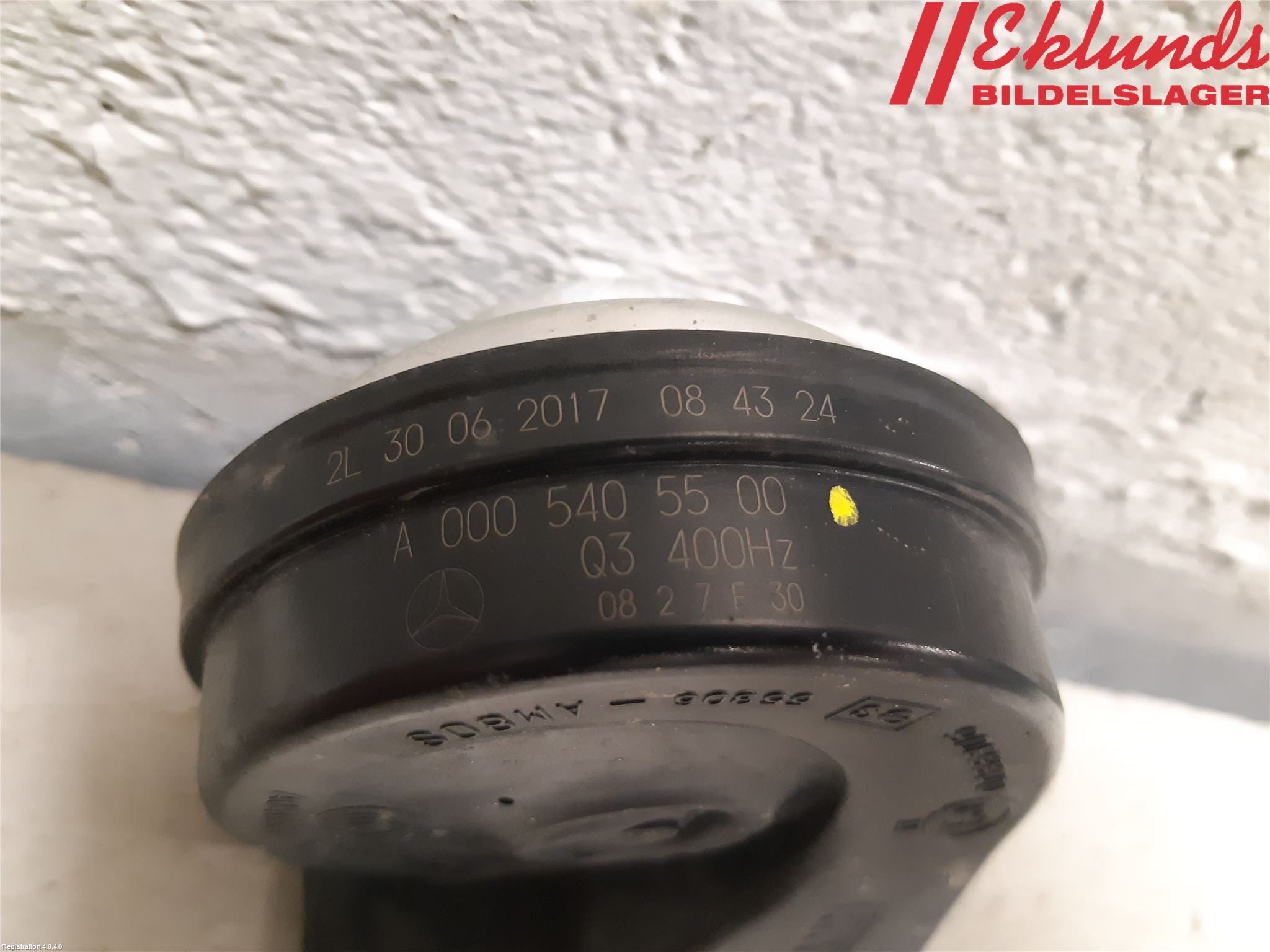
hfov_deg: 67.3
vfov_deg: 53.1
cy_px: 476
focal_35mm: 26
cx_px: 635
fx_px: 954
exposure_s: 1/25
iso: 500
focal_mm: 3.93
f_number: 1.7
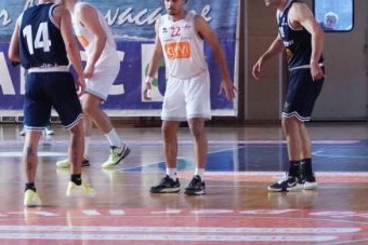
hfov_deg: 7.9
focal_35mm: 261
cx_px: 116
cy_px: 37
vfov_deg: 5.3
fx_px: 2669
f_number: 4
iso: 5000
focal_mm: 74
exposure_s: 1/800
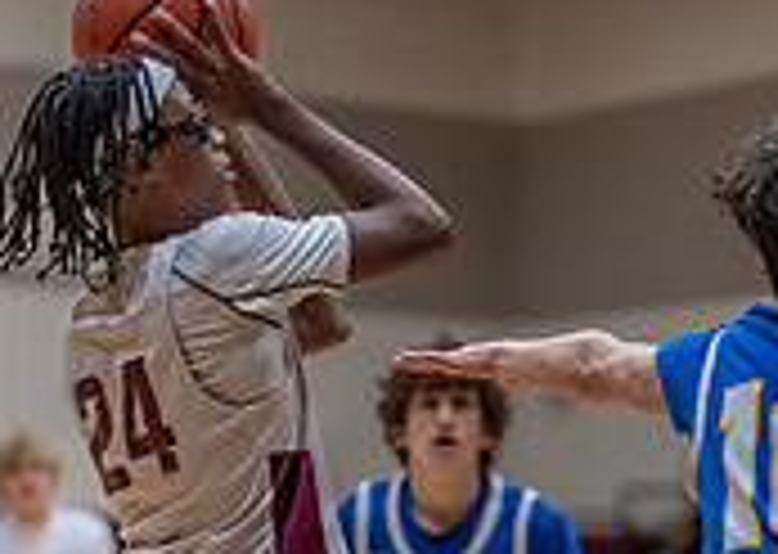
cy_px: 734
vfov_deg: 7.8
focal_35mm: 181
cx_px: 513
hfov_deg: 11.1
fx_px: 3993
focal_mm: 50
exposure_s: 1/1000
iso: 500
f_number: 1.2
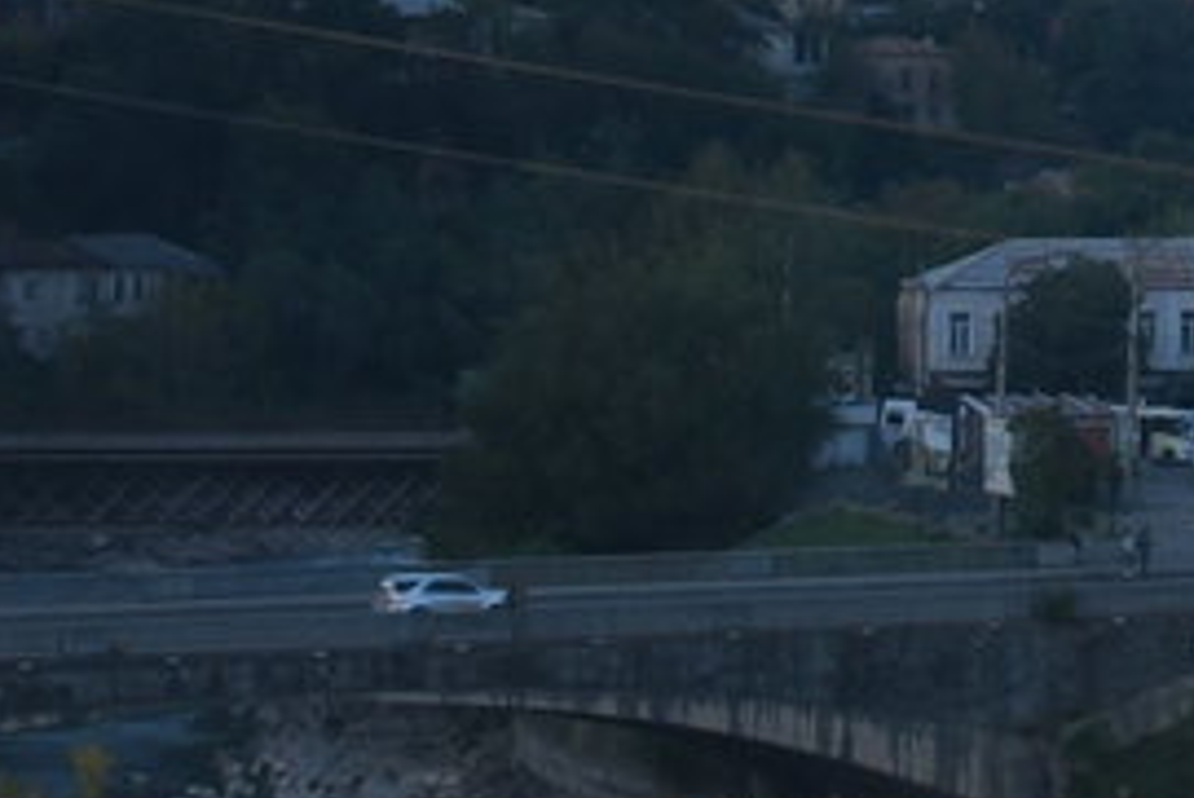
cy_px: -300
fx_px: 6172
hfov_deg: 10.6
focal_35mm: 186
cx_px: 1886
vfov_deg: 7.3
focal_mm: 28
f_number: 11
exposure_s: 1/50
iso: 360
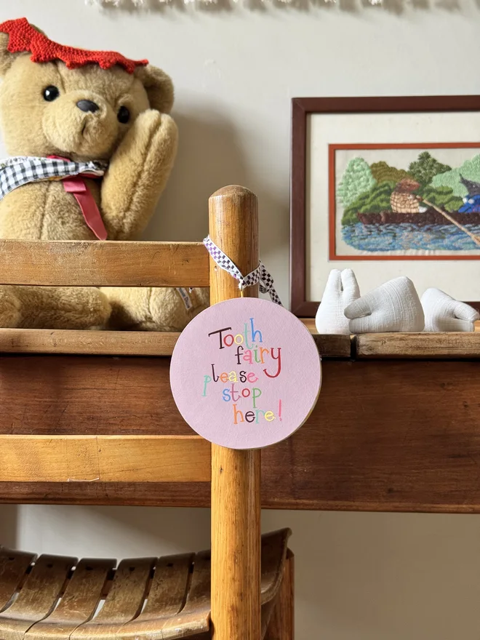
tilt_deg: +2.2
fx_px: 887
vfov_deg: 39.7
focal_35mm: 48
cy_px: 320
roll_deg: -0.5
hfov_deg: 30.3
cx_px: 240
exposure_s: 1/67
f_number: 1.78
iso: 100
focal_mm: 6.76
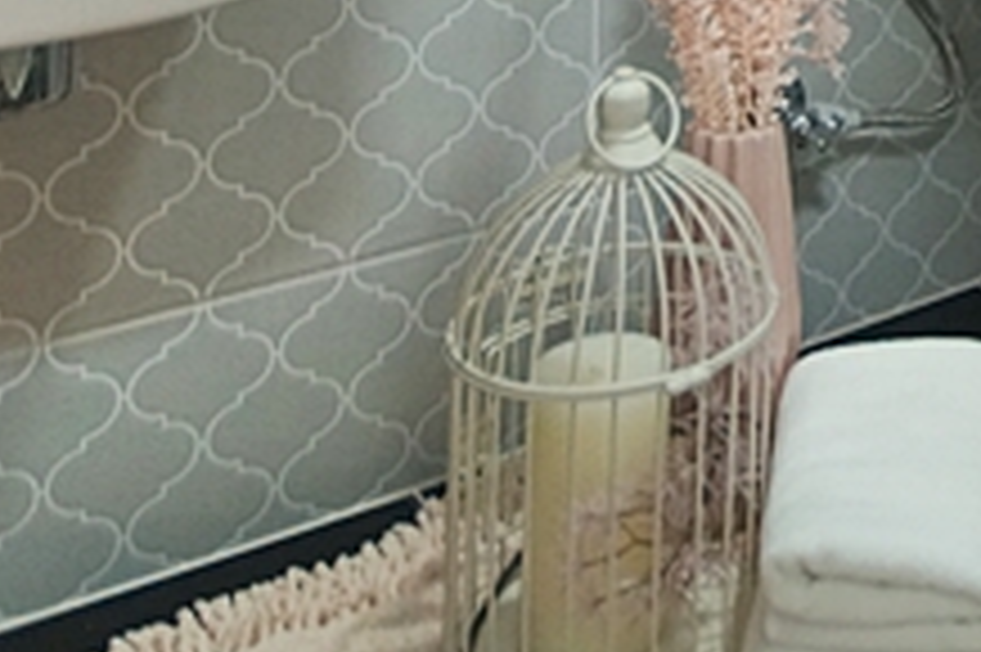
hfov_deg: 30.4
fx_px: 1498
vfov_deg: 19.7
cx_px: 1197
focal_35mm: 55
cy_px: -445
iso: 800
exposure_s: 1/40
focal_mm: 10
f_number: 4
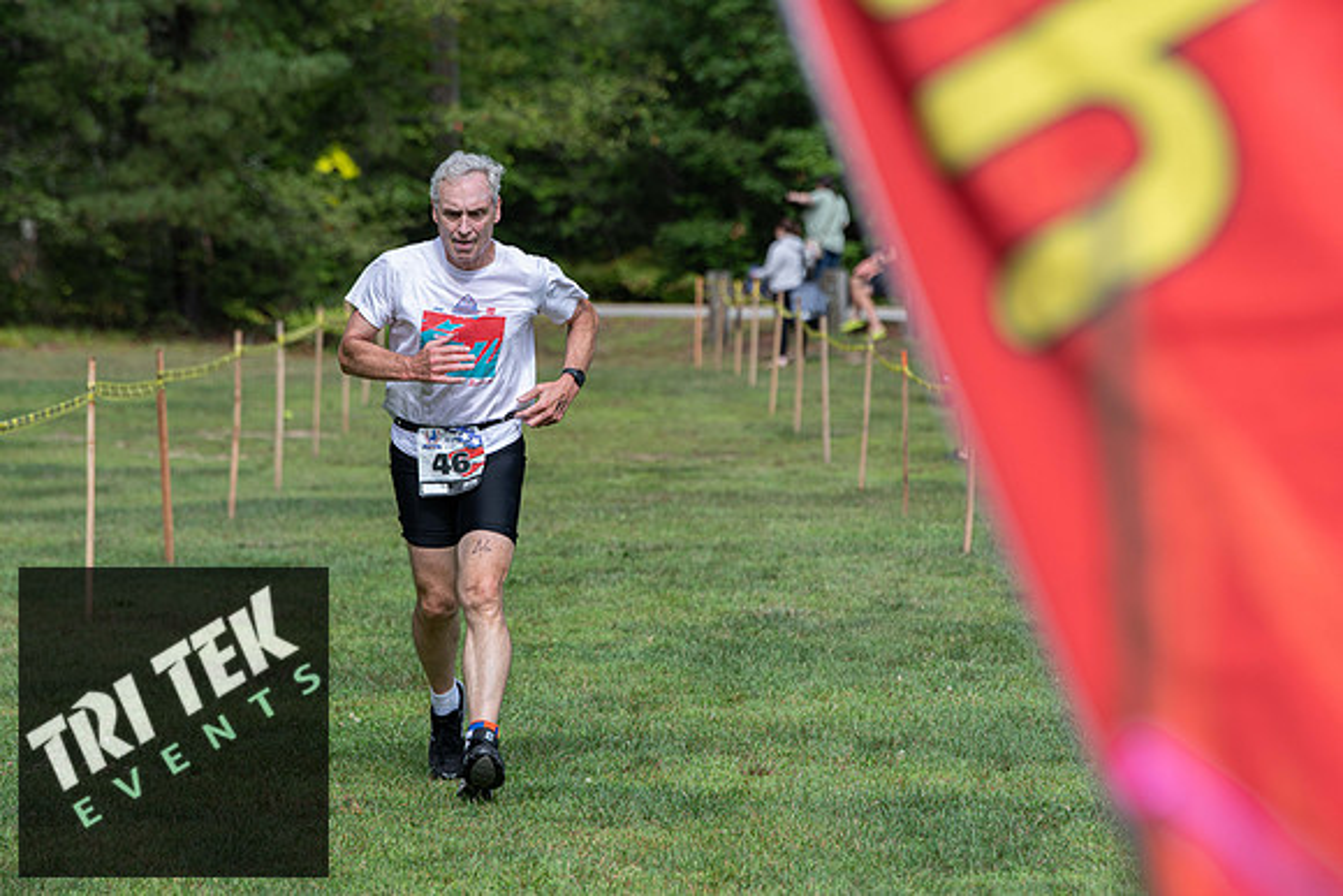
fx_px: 6716
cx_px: 672
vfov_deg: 7.6
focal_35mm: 180
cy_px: 448
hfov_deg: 11.4
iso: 200
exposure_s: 1/1000
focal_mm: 180
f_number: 5
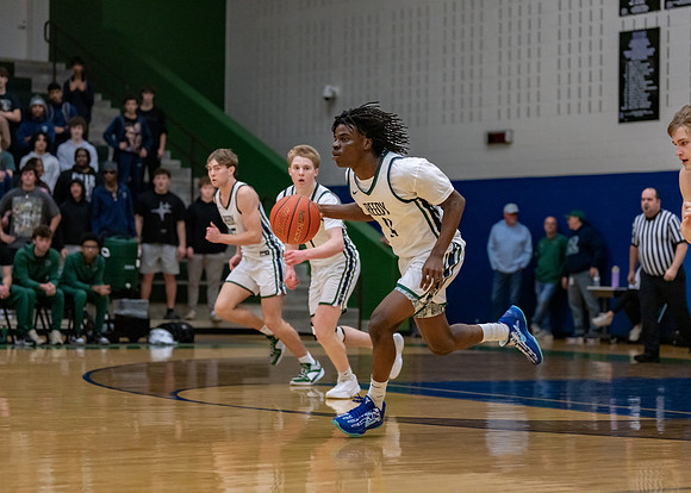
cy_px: 246
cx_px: 346
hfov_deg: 20.7
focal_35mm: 96
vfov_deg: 14.9
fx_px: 1891
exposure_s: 1/1000
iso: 3200
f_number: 2.8
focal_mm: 92
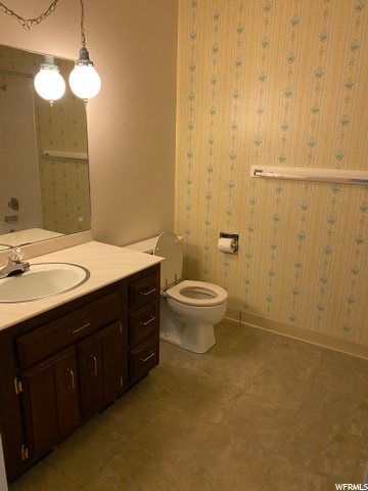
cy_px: 246
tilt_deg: -14.8
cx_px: 184
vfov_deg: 67.3
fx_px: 369
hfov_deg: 53.1
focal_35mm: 26
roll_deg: -1.4
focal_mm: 4.25
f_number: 1.8
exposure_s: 1/60
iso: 320
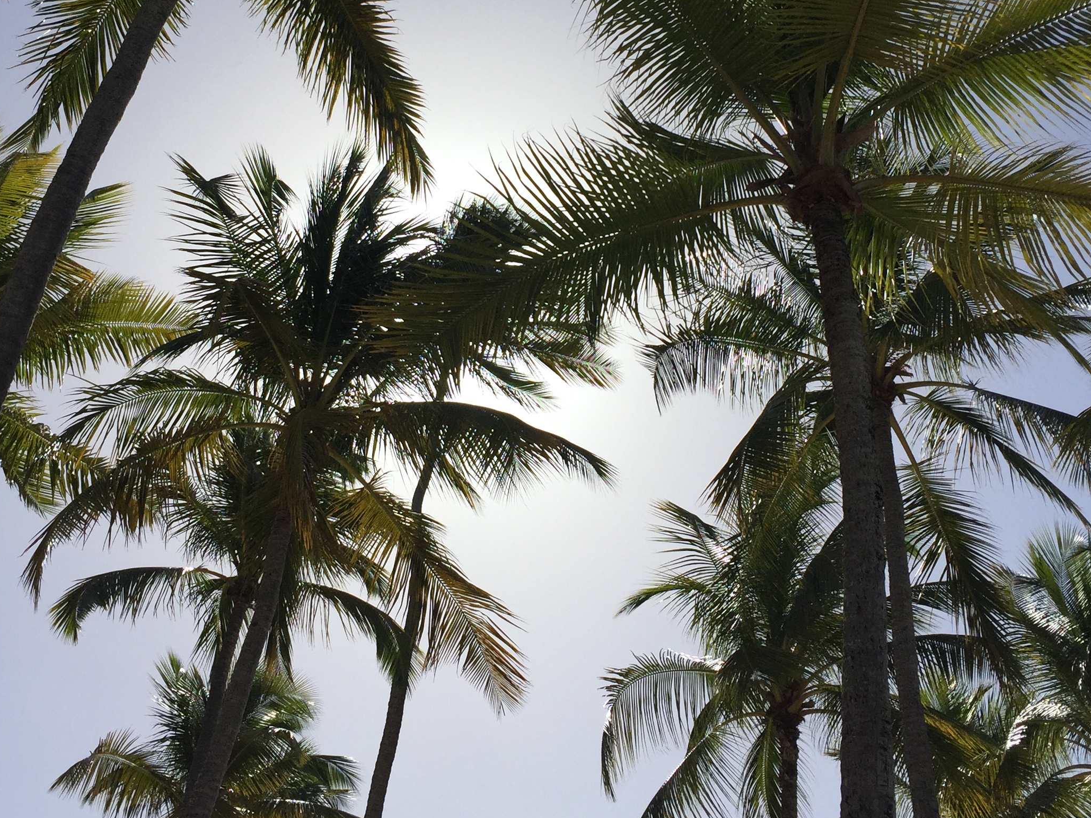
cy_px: 231
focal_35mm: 46
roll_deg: +0.6
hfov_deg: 41.2
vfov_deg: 31.1
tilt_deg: +39.5
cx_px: 553
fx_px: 1450
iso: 32
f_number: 2.2
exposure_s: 1/6623
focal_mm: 4.15
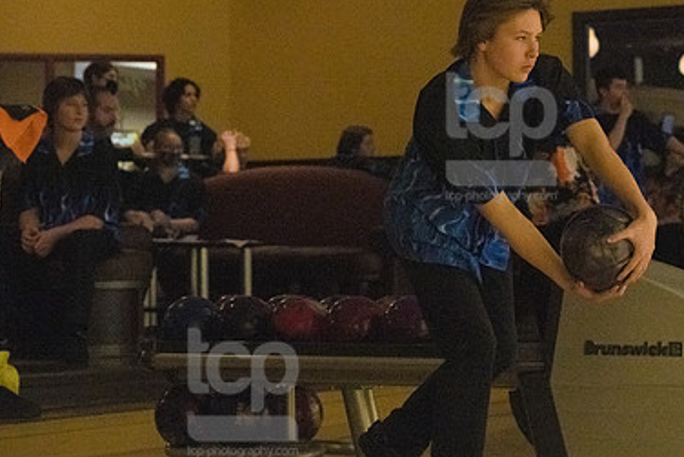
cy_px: 137
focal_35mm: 108
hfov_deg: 18.8
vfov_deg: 12.7
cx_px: 502
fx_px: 2053
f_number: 4.5
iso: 10000
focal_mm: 70
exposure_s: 1/1000
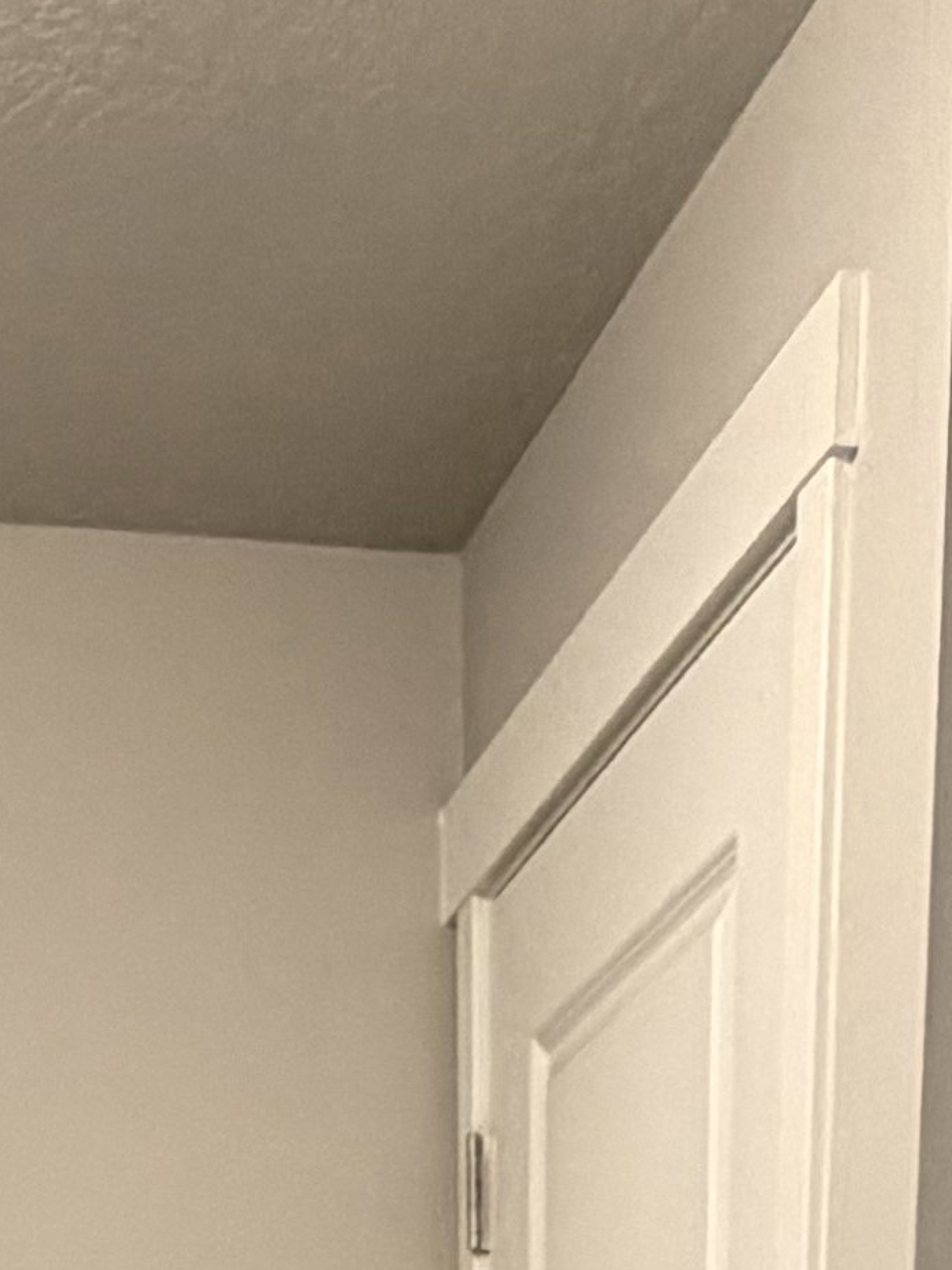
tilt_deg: -21.2
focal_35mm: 86
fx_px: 3155
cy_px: 3292
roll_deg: +1.0
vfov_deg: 13.6
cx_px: 250
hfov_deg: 17.1
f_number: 2.2
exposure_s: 1/120
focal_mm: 2.22
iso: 250
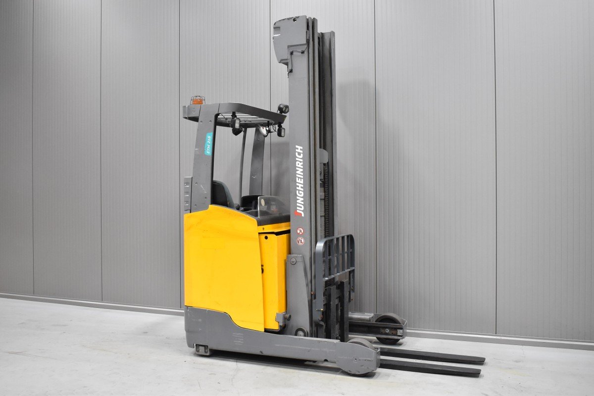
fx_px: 569
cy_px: 198
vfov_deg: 38.4
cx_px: 297
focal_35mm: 34
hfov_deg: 55.1
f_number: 5
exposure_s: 1/40
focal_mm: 23
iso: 1600
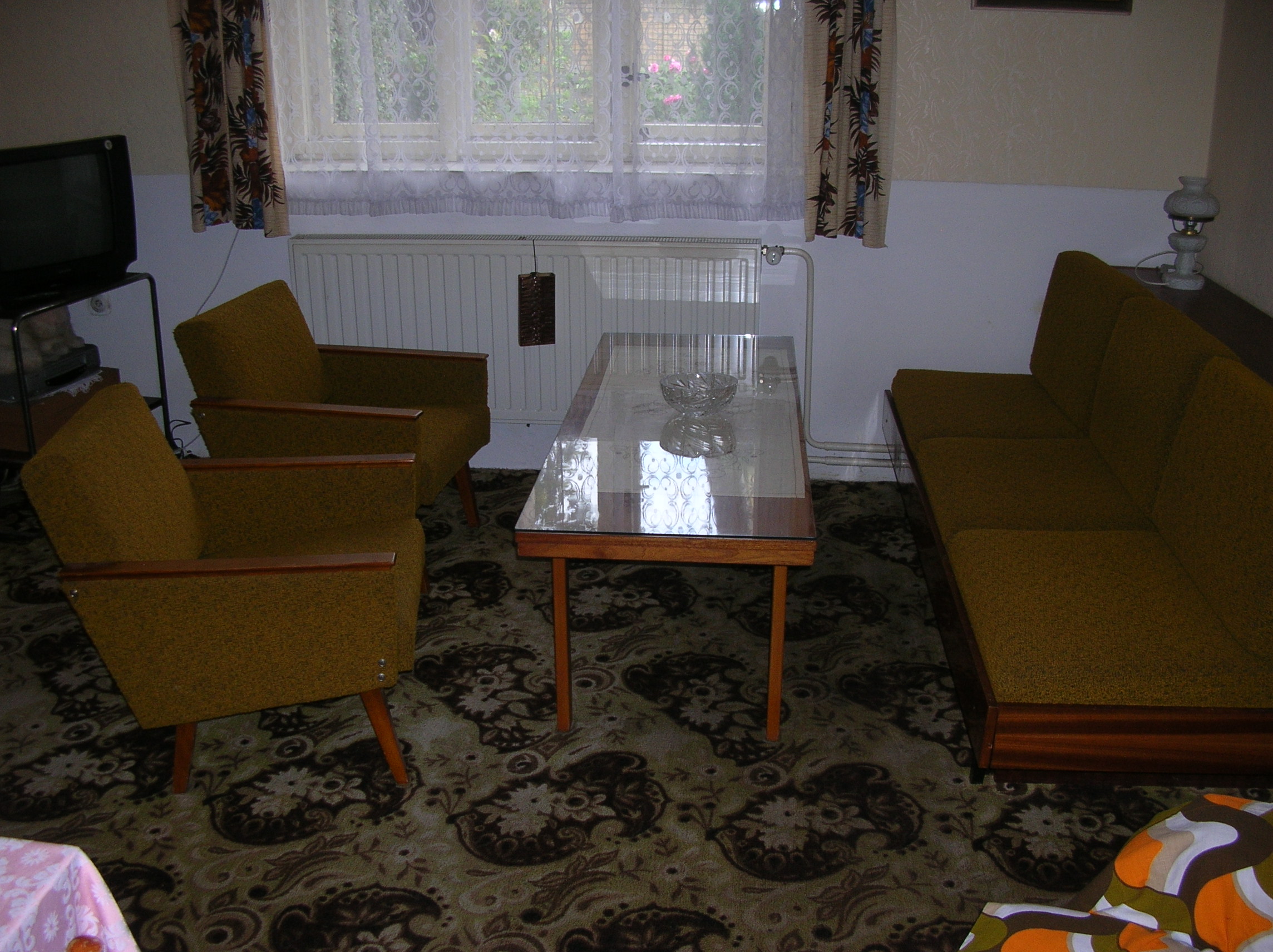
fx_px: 1286
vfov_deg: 40.6
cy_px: 476
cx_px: 636
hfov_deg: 52.7
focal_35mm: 35
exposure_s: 1/60.1
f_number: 2.8
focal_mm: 5.8
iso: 61
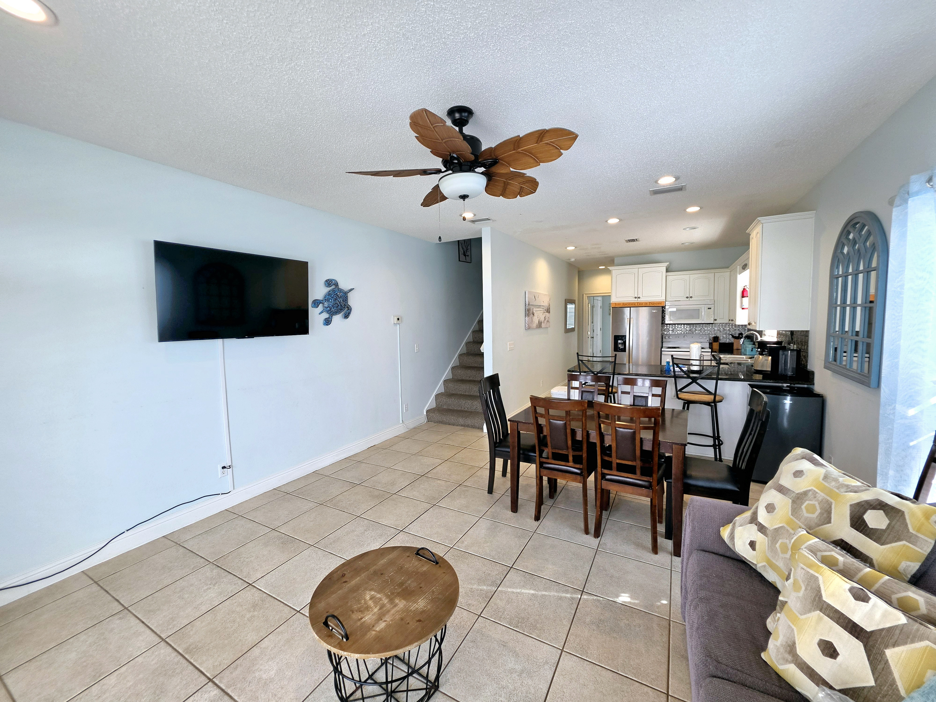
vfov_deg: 89.9
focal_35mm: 13
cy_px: 351
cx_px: 468
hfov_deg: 106.2
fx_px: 352
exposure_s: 1/120
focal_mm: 2.2
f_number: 1.9
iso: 80
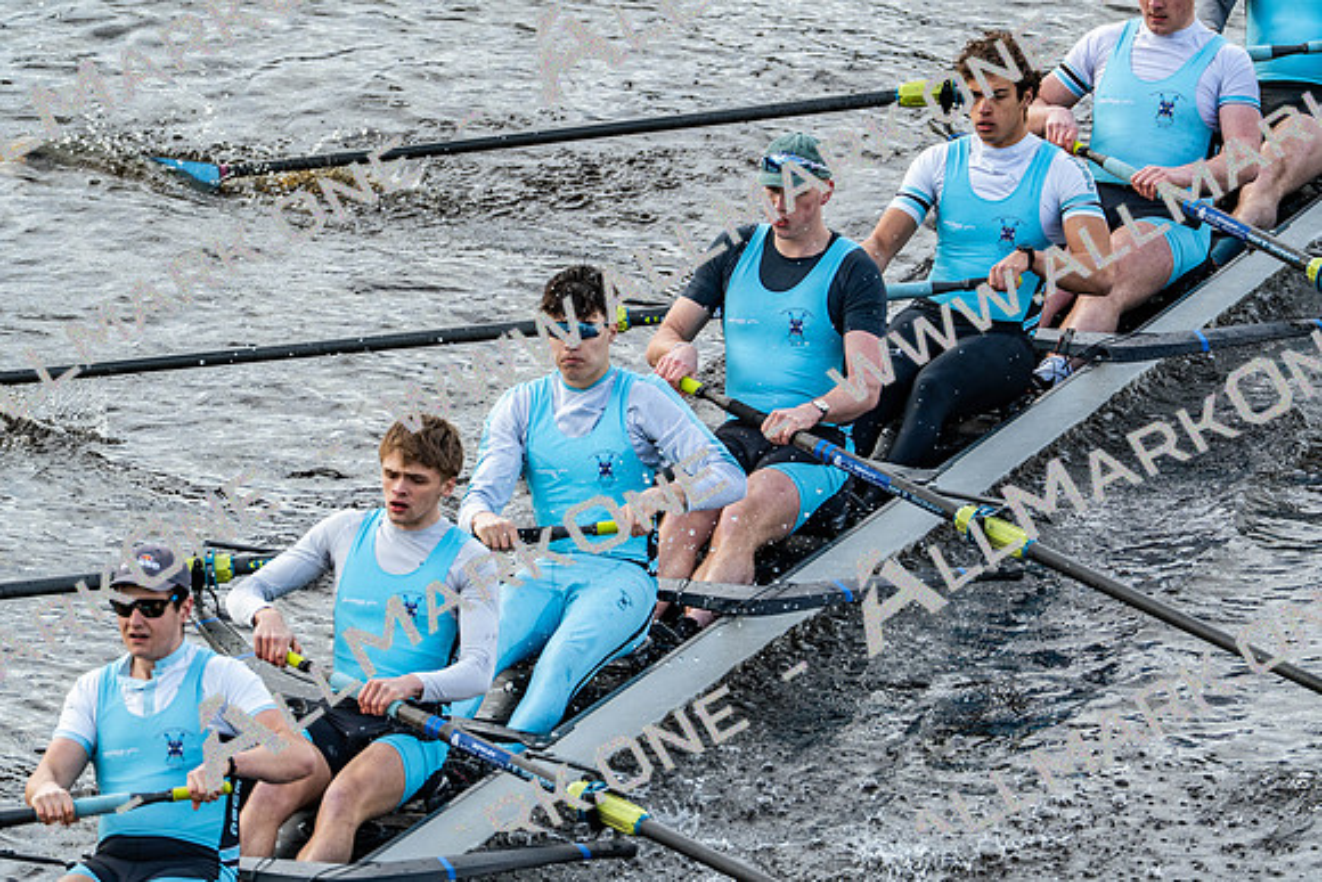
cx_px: 661
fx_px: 18107
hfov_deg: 4.2
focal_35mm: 493
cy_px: 441
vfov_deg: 2.8
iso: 1000
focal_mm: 493
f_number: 6.3
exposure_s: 1/1250
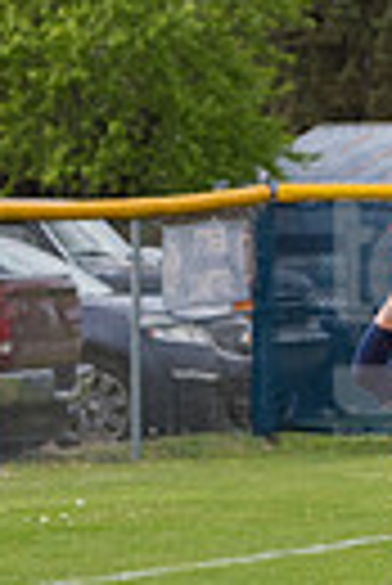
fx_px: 10278
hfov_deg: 2.2
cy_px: 320
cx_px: 439
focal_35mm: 631
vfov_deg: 3.3
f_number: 5.6
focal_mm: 122
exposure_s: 1/1600
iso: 400
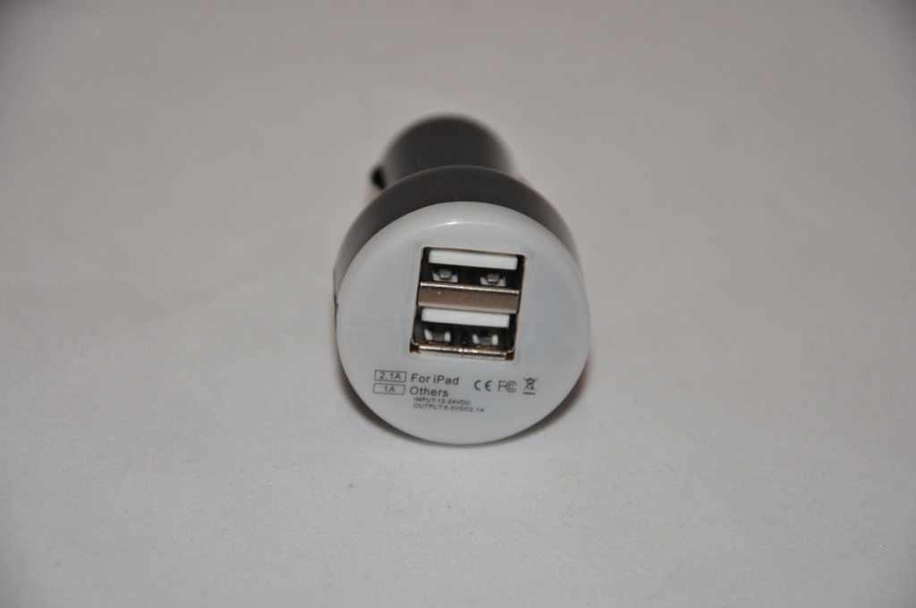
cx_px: 458
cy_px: 304
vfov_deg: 8.7
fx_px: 4002
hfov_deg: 13.1
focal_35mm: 158
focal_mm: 105
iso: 800
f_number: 5.6
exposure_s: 1/60
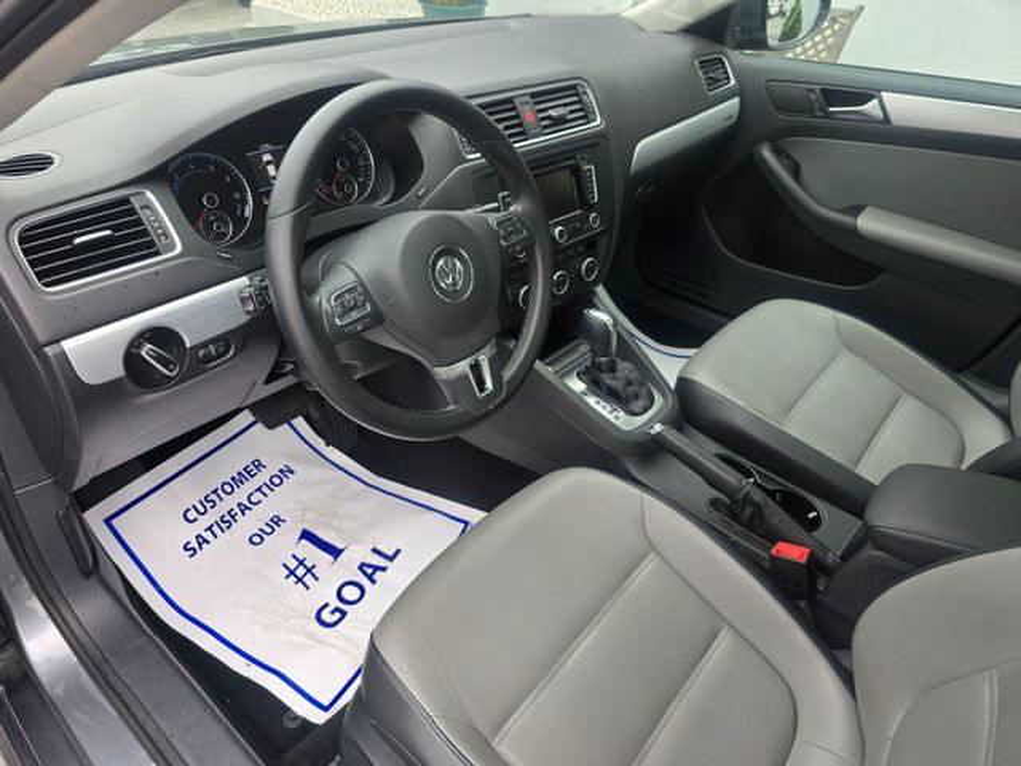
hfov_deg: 73.9
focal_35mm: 23
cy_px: 383
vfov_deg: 58.9
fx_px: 678
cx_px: 510
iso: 64
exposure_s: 1/180
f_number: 1.7
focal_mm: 6.3
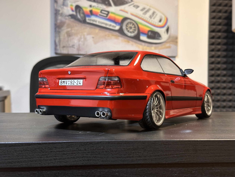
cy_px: 88
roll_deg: -0.7
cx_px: 118
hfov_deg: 39.7
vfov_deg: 30.3
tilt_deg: -0.6
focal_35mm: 48
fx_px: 326
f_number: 1.78
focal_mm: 6.86
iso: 250
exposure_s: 1/33
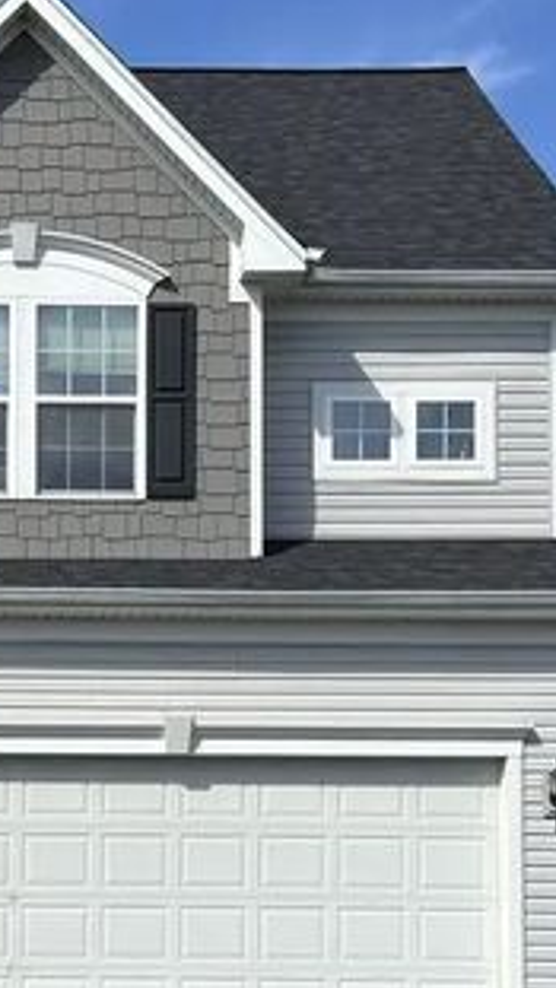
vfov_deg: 24.4
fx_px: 2253
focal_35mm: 86
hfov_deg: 13.9
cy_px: 753
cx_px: 3
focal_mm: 6.76
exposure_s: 1/6024
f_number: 1.78
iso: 100
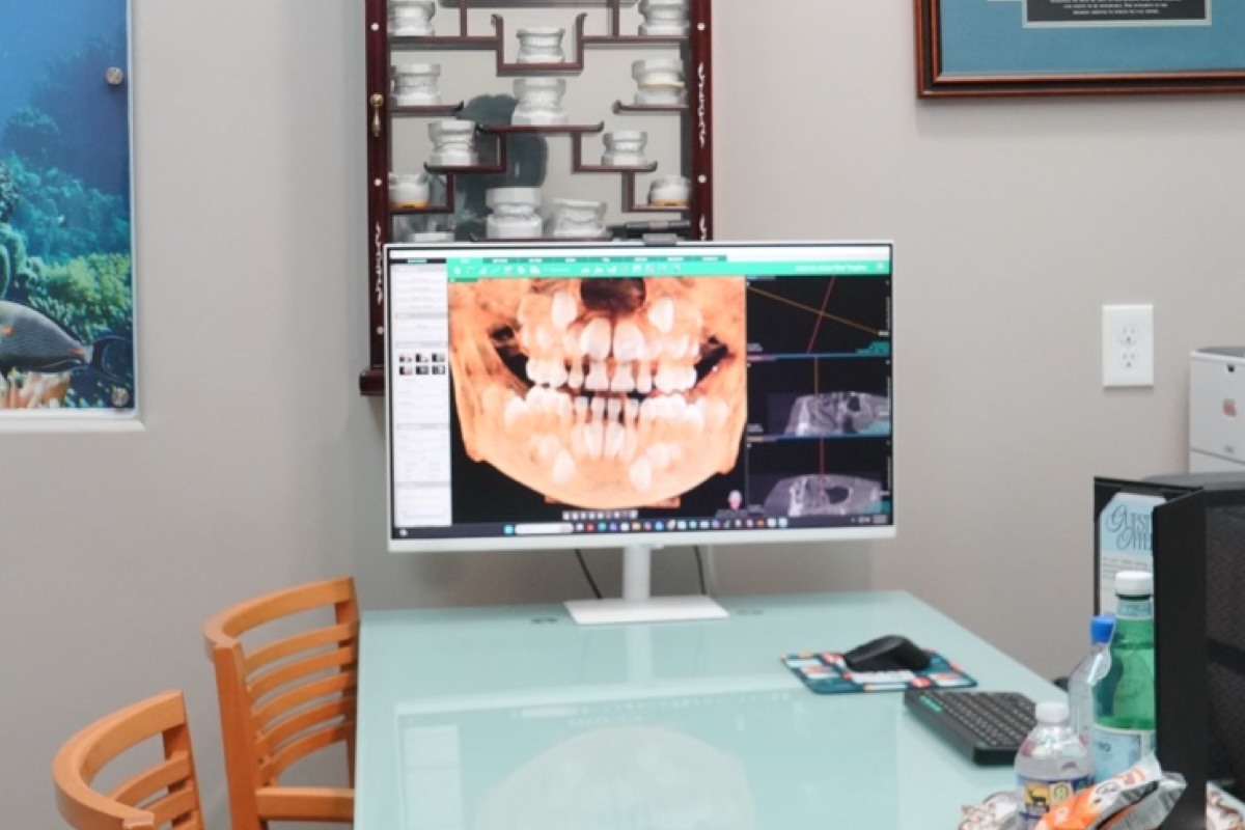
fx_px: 1245
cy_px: 415
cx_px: 622
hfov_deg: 53.1
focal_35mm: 36
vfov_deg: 36.9
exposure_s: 1/40
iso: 2000
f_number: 6.3
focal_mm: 24
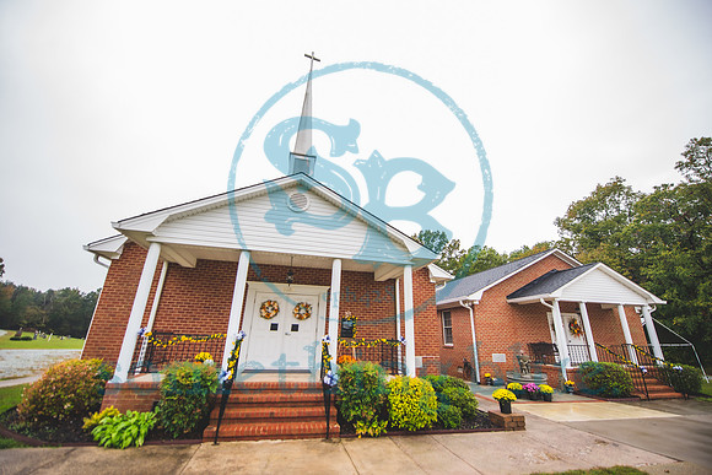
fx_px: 277
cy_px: 238
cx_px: 356
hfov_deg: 104.2
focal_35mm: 14
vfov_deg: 81.2
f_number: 2.8
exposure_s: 1/400
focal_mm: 14
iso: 200
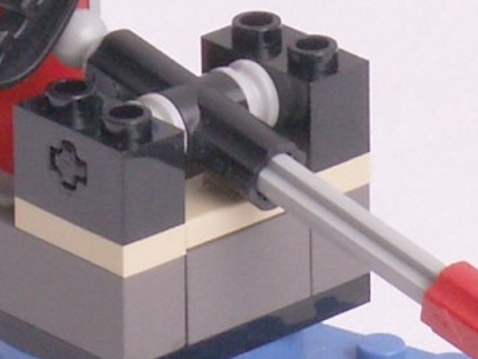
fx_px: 2516
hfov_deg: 10.8
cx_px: 117
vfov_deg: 8.2
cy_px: 79
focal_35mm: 182
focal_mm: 13.51
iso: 50
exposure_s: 1/1.67
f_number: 8
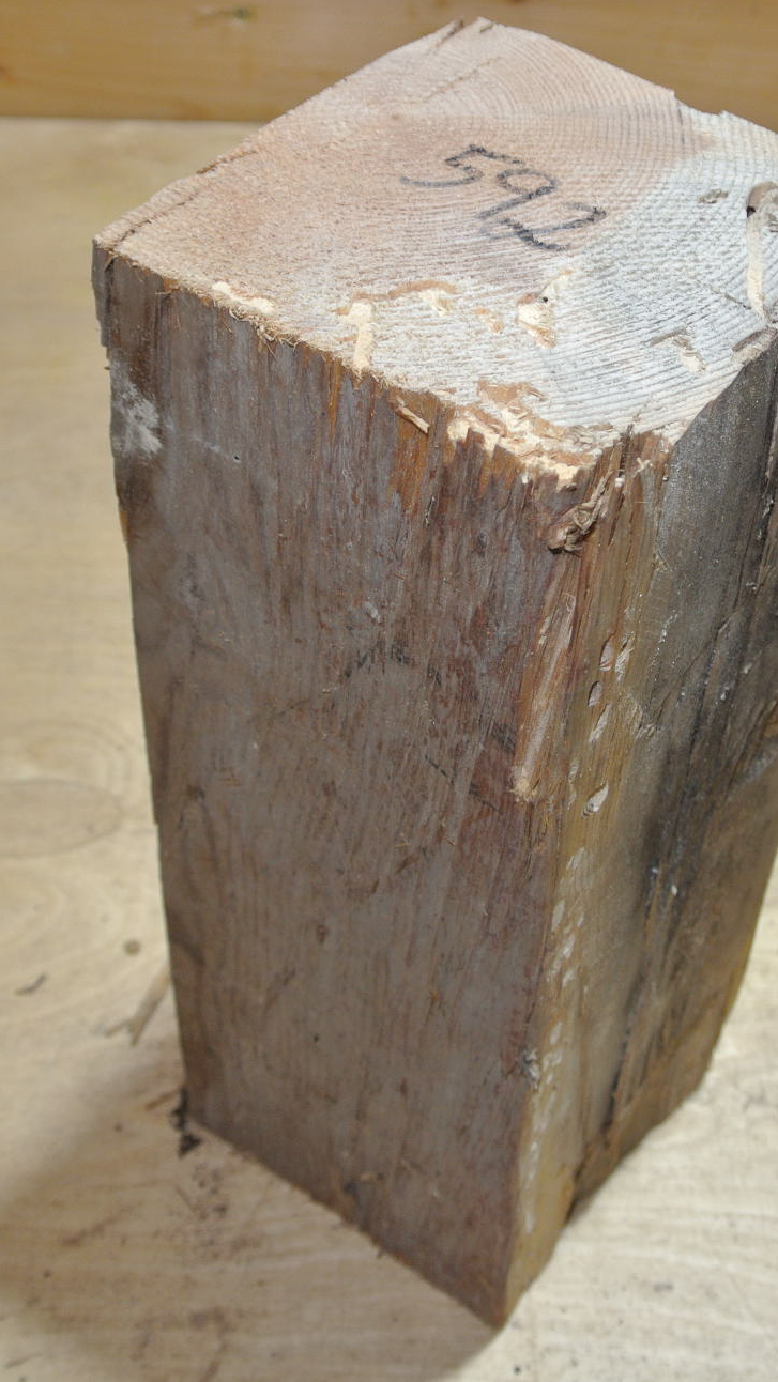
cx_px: 558
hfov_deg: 21.7
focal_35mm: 55
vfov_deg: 37.8
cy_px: 691
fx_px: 2017
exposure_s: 1/60
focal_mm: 13.1
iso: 200
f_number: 4
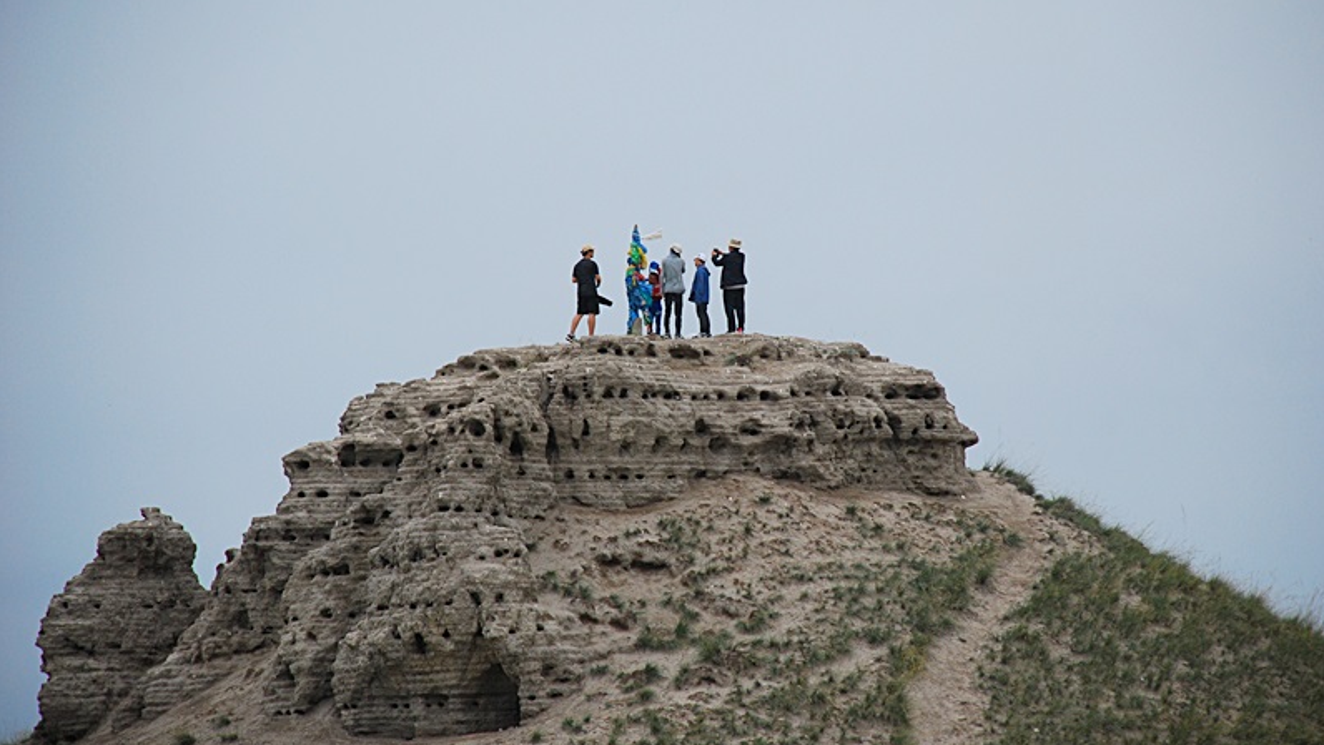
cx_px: 662
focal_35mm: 214
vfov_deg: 5.7
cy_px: 324
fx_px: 7497
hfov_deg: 10.1
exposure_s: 1/1000
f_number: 6.3
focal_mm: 135
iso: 400
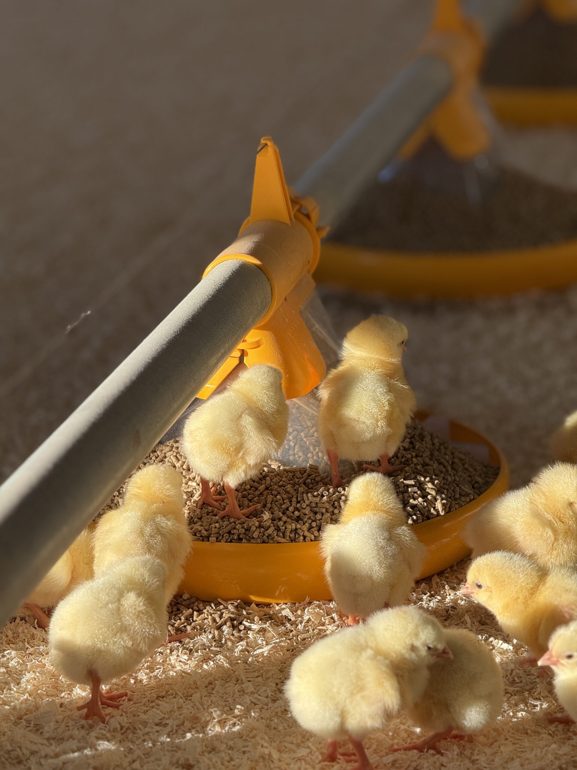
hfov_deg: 12.3
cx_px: 288
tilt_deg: -16.3
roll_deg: +1.3
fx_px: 2667
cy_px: 385
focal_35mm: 120
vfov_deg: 16.4
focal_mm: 15.66
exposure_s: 1/250
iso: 50
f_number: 2.8
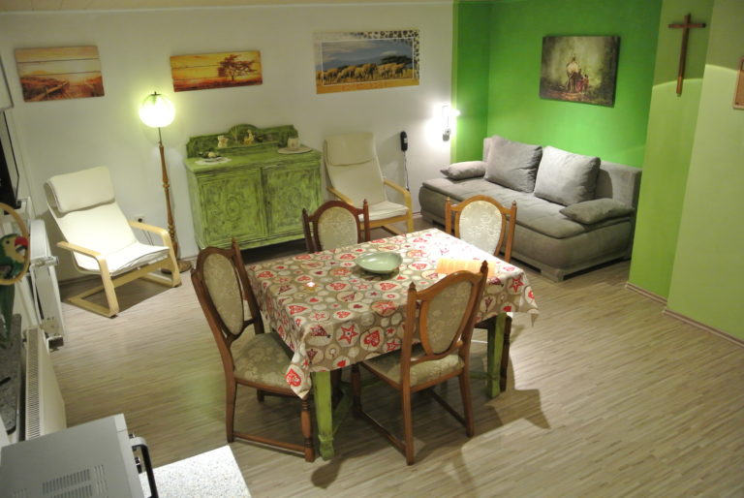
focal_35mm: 27
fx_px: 559
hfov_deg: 67.3
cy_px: 249
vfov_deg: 48.0
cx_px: 372
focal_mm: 10
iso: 900
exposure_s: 1/30
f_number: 3.5
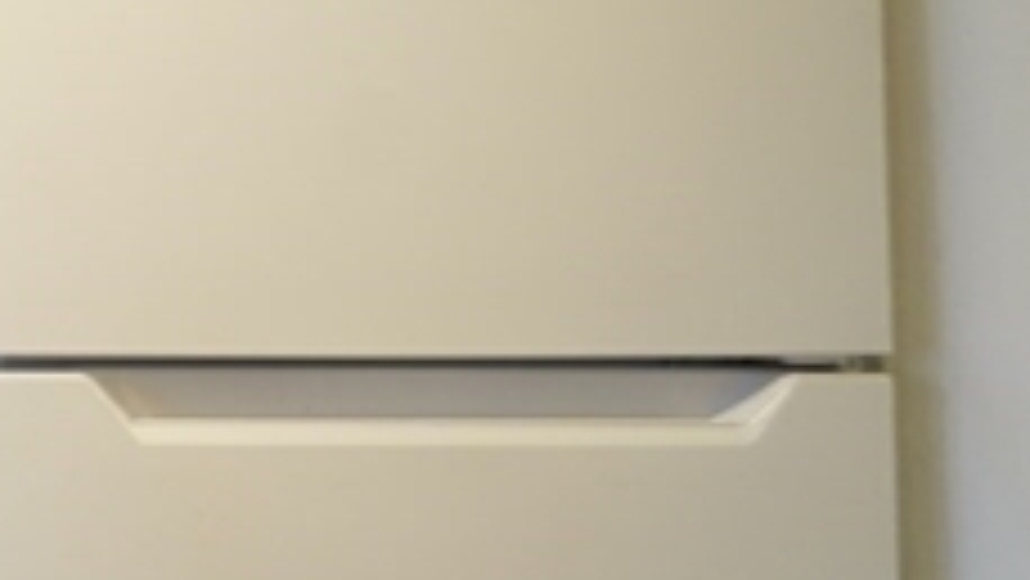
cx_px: -1241
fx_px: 2049
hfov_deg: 16.7
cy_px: -20
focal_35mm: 75
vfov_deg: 15.8
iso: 640
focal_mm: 16
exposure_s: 1/30
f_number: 4
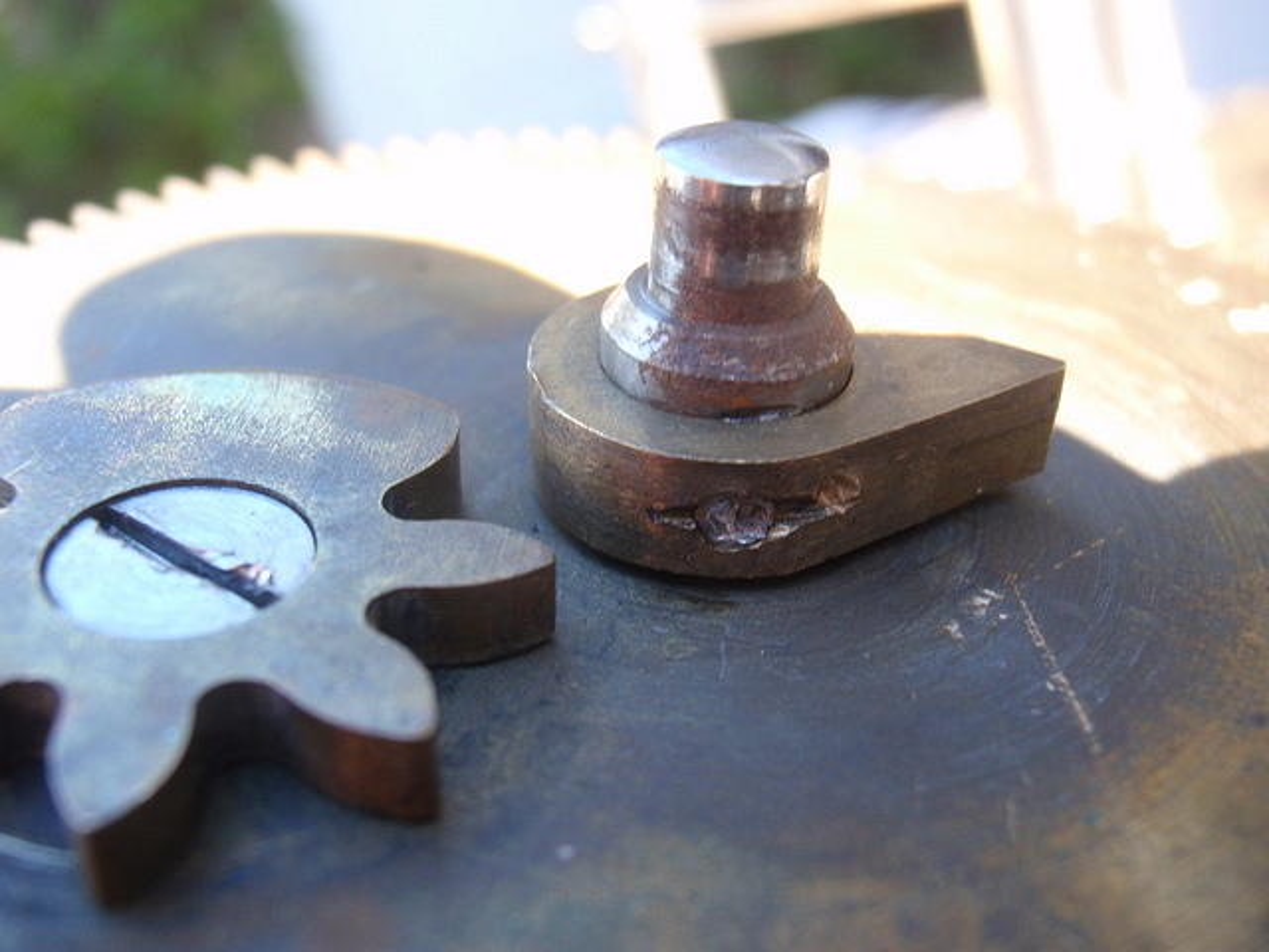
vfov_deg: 36.0
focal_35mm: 40
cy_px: 476
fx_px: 1466
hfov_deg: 46.8
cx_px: 634
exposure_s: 1/40
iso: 100
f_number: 3.9
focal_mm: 7.25
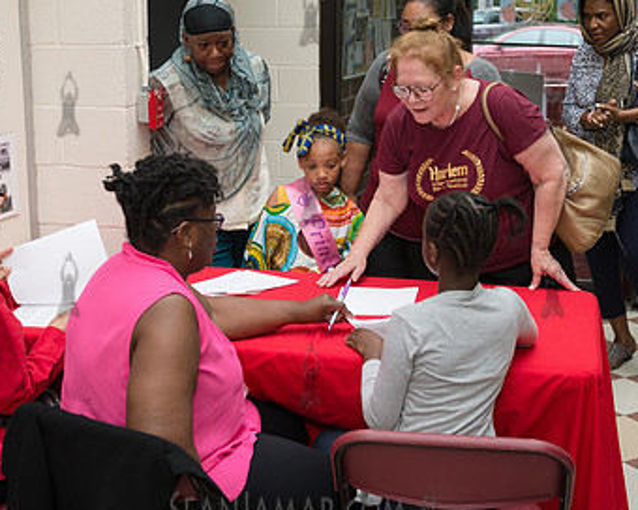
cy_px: 194
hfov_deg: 33.6
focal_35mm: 56
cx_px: 310
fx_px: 1057
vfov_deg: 27.1
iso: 640
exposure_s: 1/500
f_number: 4
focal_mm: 35
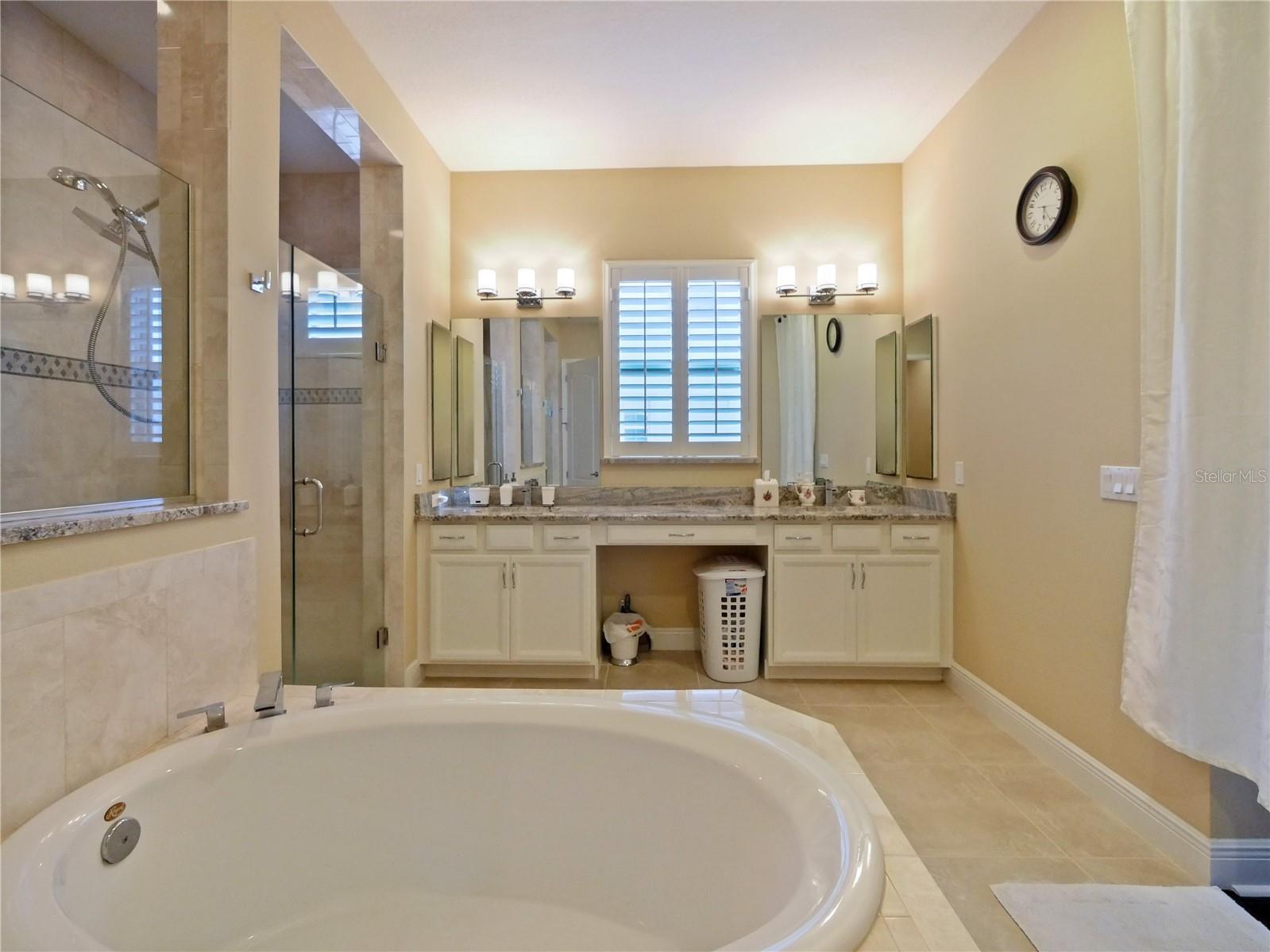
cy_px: 476
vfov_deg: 85.7
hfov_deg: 102.1
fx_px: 514
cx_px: 635
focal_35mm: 14
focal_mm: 7
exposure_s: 1/60
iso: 2500
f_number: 4
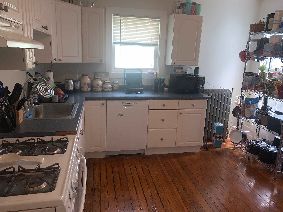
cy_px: 106
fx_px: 213
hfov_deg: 67.3
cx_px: 142
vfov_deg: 53.1
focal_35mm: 26
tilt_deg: -12.1
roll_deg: -2.5
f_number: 1.8
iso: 25
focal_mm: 4.25
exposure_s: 1/58
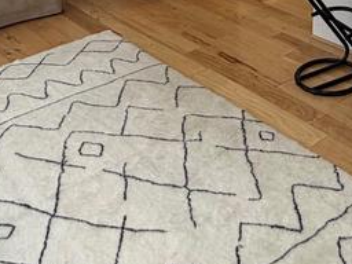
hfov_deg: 32.2
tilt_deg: -17.2
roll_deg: +0.2
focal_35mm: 56
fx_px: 569
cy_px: -45
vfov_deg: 24.0
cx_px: 336
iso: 160
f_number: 2.2
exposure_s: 1/60
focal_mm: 2.22
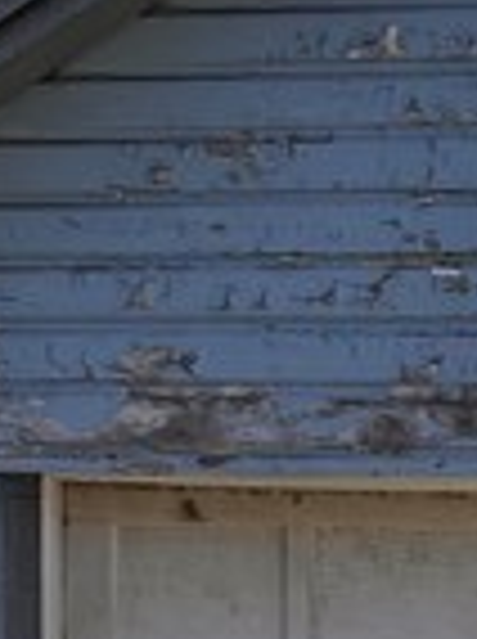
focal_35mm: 188
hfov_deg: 7.7
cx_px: 801
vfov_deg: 10.2
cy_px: 922
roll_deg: +1.1
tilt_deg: -4.8
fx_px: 3465
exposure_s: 1/2841
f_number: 1.5
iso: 50
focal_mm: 5.7
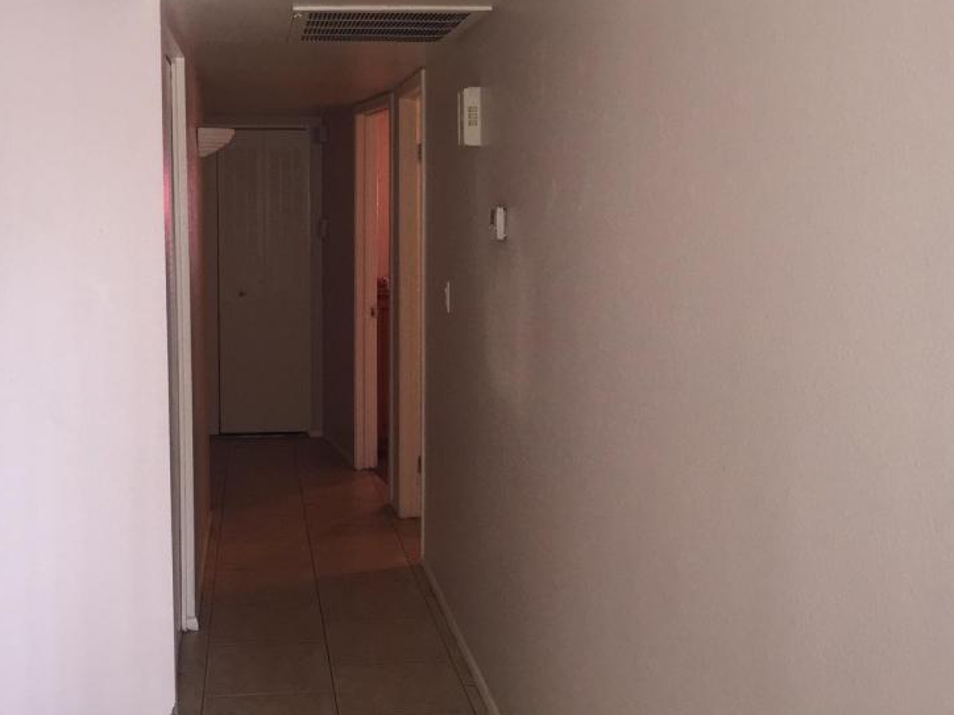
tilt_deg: -4.2
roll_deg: +0.3
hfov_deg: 45.3
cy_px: 277
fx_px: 1130
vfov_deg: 35.0
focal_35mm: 41
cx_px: 341
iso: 100
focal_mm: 4.15
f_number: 2.2
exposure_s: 1/30
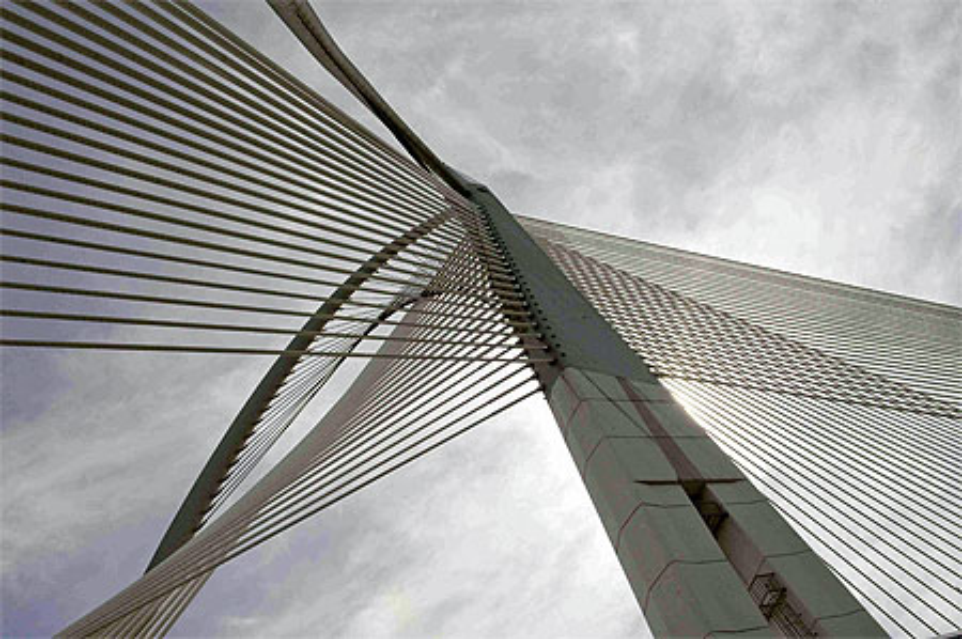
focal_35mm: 32
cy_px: 320
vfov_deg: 41.0
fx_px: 854
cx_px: 481
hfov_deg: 58.8
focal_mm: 32
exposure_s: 1/2000
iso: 1600
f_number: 22
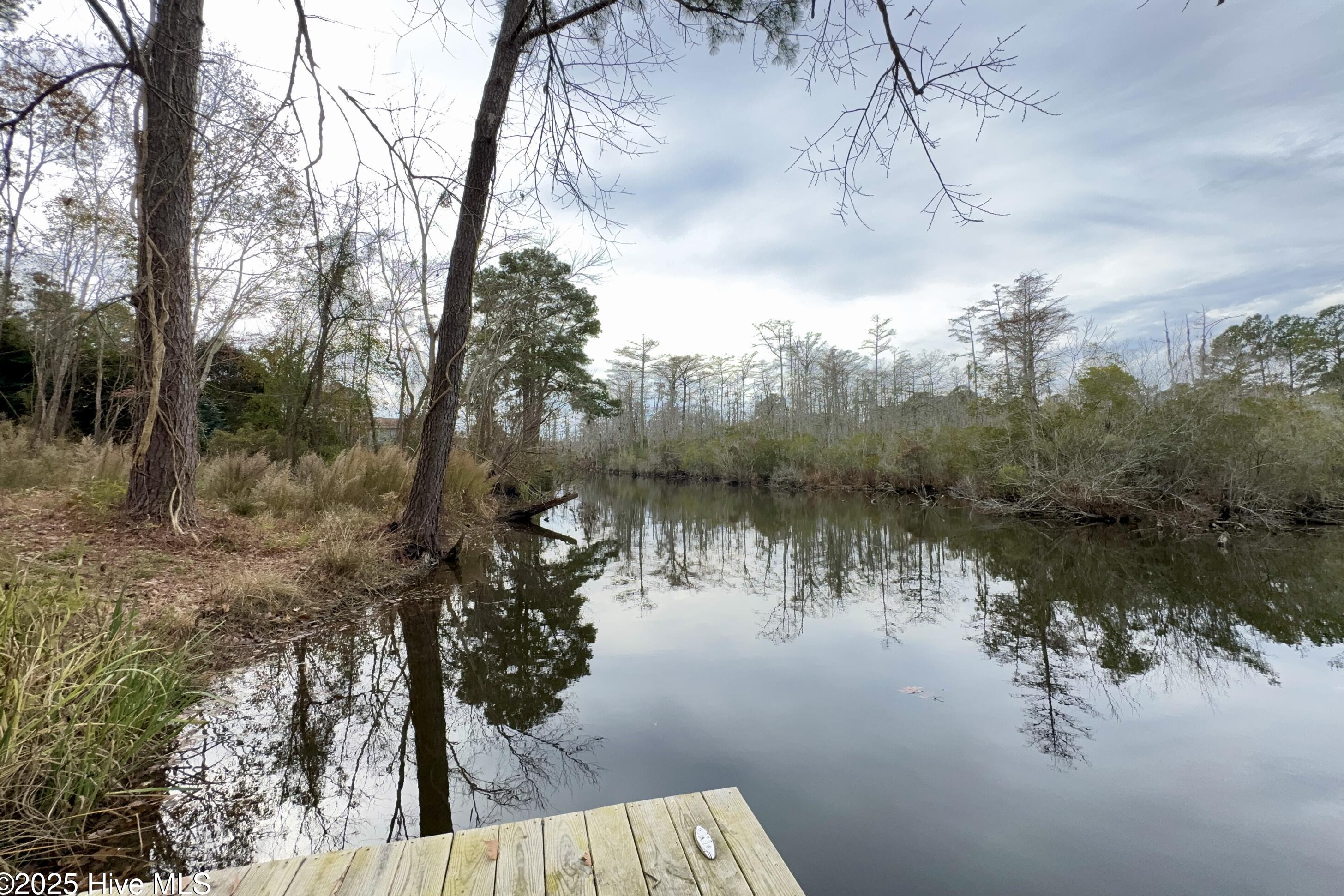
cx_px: 682
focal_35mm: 15
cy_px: 412
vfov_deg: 77.2
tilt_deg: +5.1
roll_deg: +0.0
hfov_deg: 100.4
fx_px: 560
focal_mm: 2.22
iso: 40
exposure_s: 1/561
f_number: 2.2
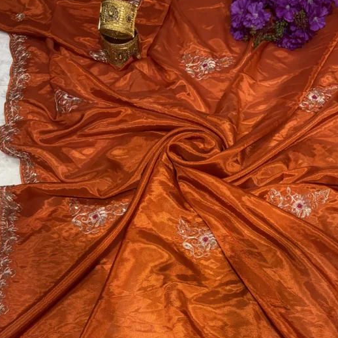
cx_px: 195
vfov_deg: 40.0
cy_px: 274
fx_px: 442
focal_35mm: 40
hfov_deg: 41.7
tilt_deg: -67.5
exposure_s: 1/100
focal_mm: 5.96
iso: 32
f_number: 1.6
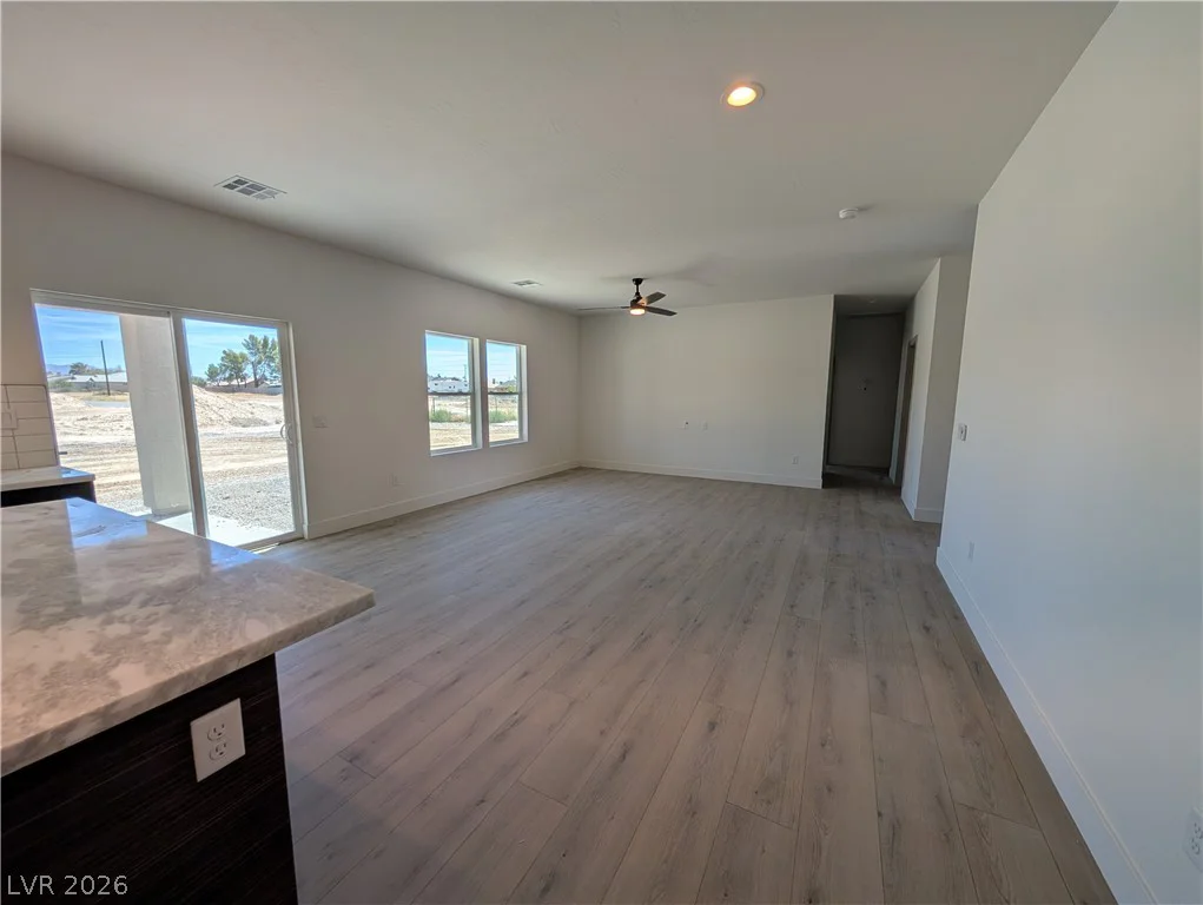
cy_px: 452
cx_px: 602
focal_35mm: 12
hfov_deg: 110.5
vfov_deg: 94.6
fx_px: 417
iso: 50
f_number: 1.7
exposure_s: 1/873
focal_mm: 2.02
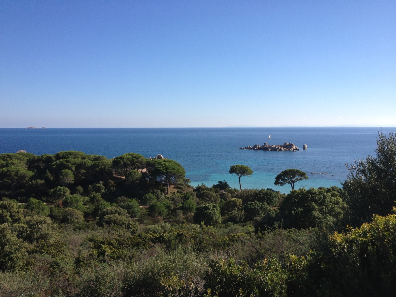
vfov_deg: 40.7
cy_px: 148
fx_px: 400
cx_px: 198
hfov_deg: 52.6
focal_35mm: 35
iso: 64
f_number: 2.4
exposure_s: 1/1623
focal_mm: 4.28
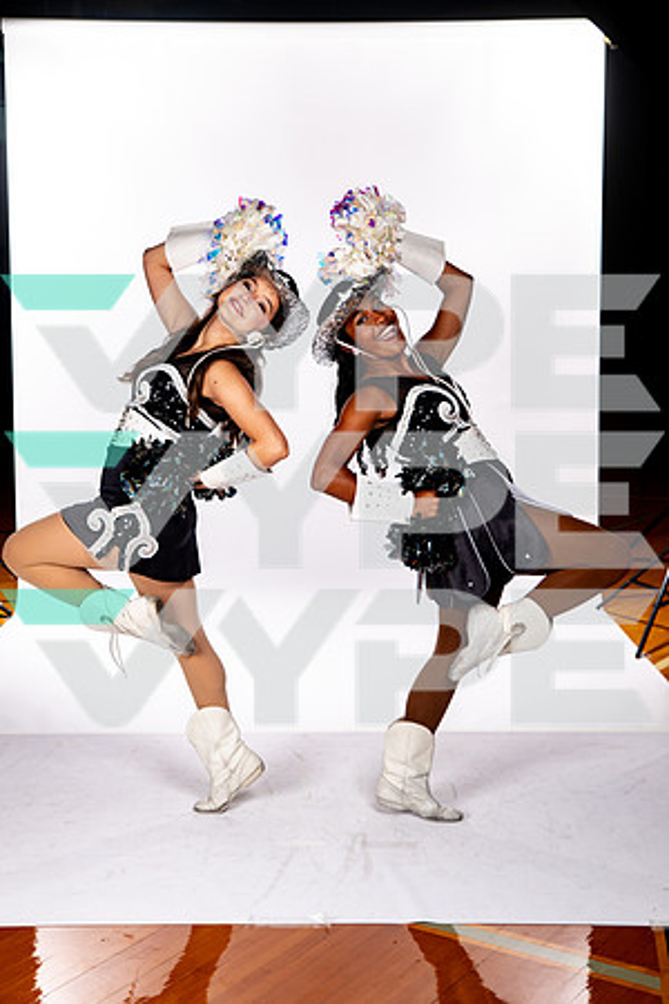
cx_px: 334
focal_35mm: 52
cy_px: 502
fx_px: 1449
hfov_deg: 26.0
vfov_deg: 38.2
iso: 250
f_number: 7.1
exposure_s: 1/320
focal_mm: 52
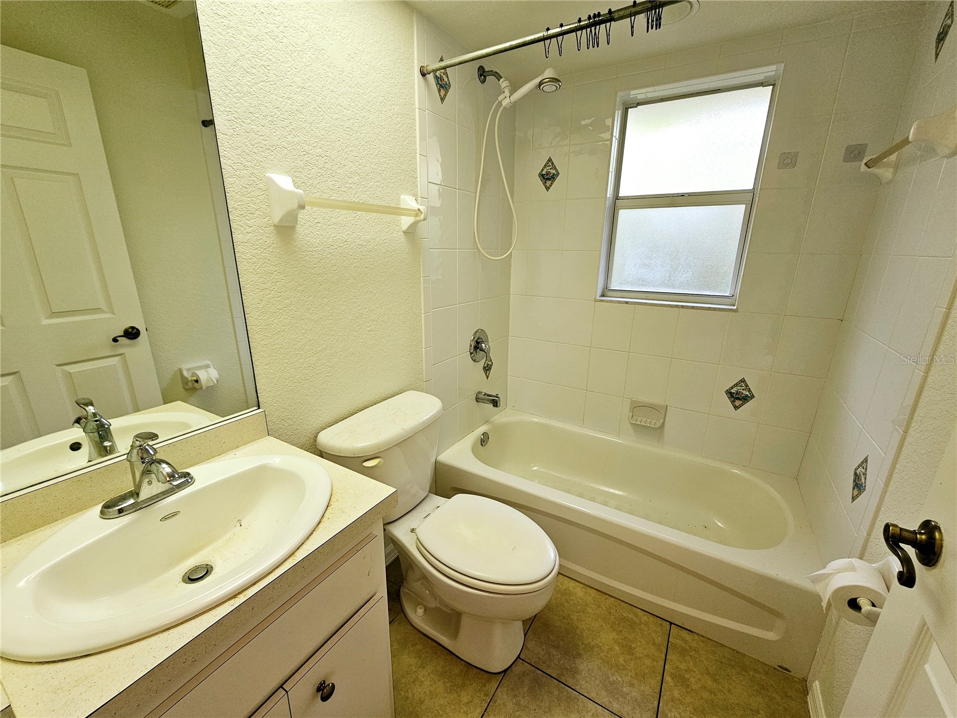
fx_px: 359
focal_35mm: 13
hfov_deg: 106.2
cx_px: 478
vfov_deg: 89.9
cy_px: 359
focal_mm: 2.2
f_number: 2.2
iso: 64
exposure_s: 1/60
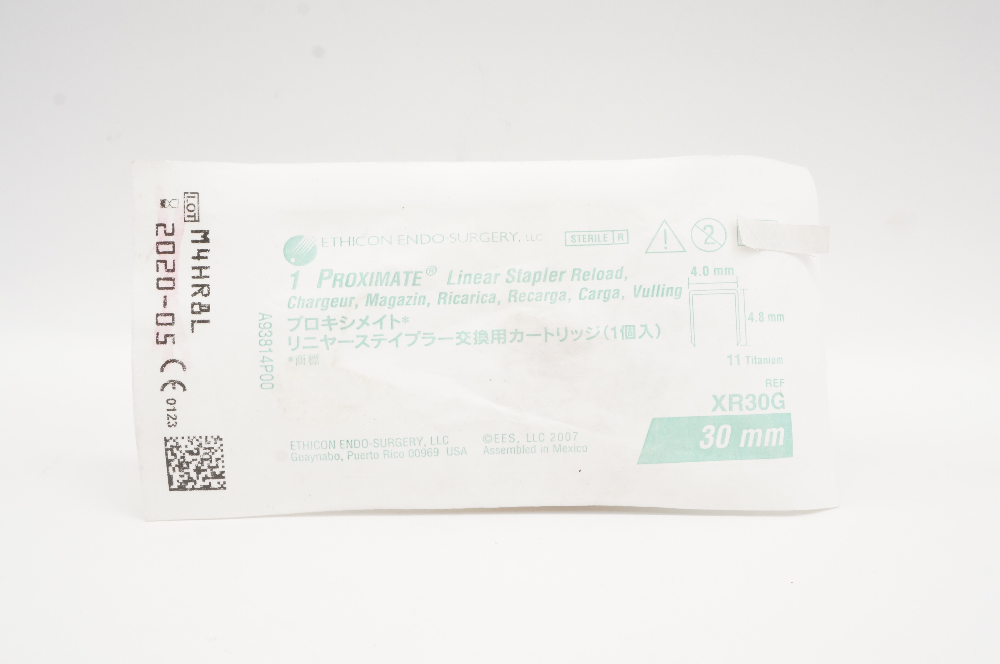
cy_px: 332
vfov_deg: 28.0
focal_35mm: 48
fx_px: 1332
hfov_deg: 41.2
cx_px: 500
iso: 800
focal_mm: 32
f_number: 13
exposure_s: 1/30
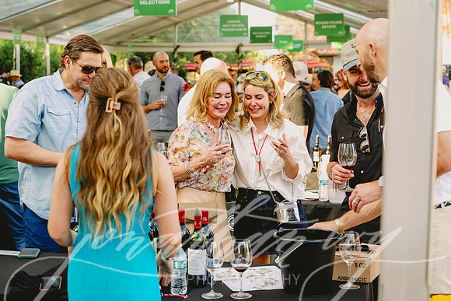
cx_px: 226
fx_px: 877
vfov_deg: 19.5
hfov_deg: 28.8
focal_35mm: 70
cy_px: 150
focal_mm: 70
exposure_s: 1/250
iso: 800
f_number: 5
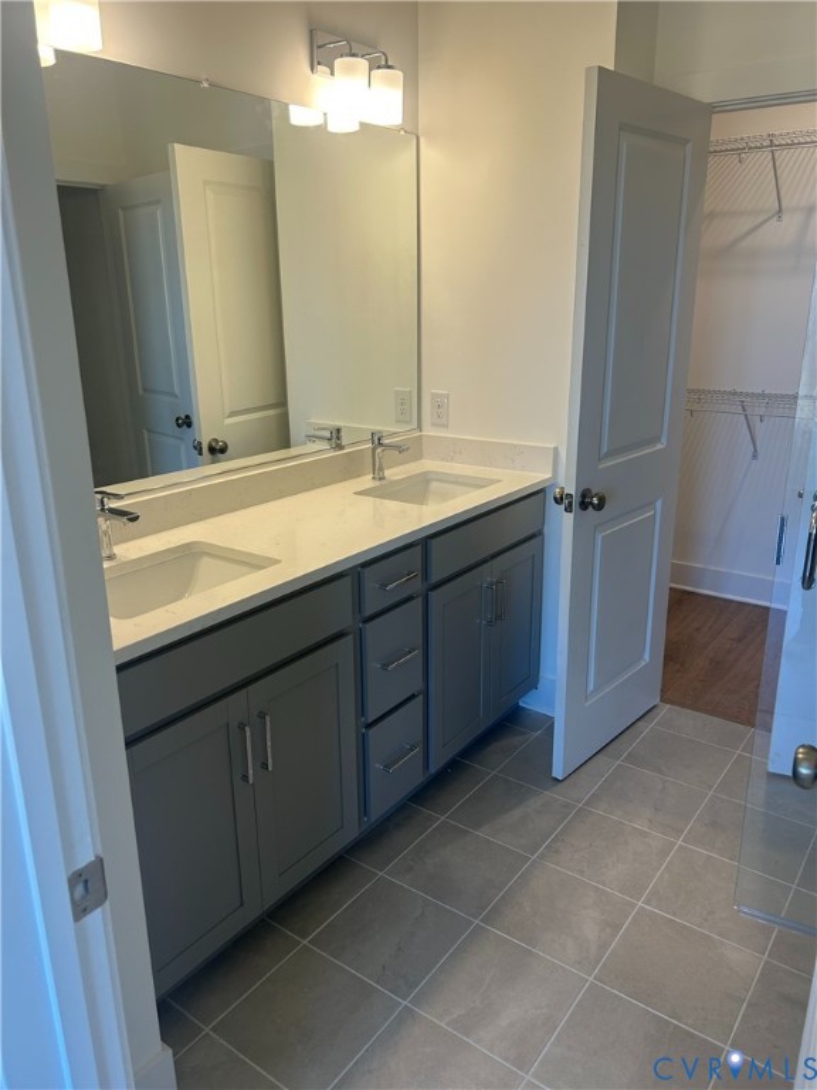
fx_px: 818
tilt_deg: -17.4
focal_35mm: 26
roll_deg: +1.3
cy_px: 545
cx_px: 408
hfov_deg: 53.1
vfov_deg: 67.3
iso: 50
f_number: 1.5
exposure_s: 1/120
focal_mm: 5.7
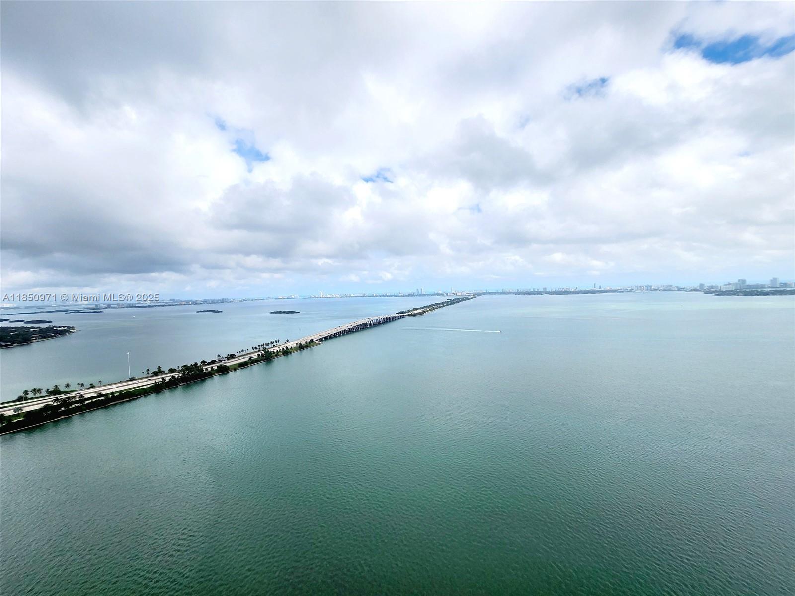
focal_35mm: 13
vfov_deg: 89.9
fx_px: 299
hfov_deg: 106.2
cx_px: 398
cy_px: 298
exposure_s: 1/2000
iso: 32
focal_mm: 1.74
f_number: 2.2
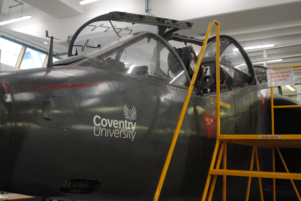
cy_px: 100
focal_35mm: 39
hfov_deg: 49.5
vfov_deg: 34.3
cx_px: 150
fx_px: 326
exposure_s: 1/40
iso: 800
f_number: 7.1
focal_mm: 26
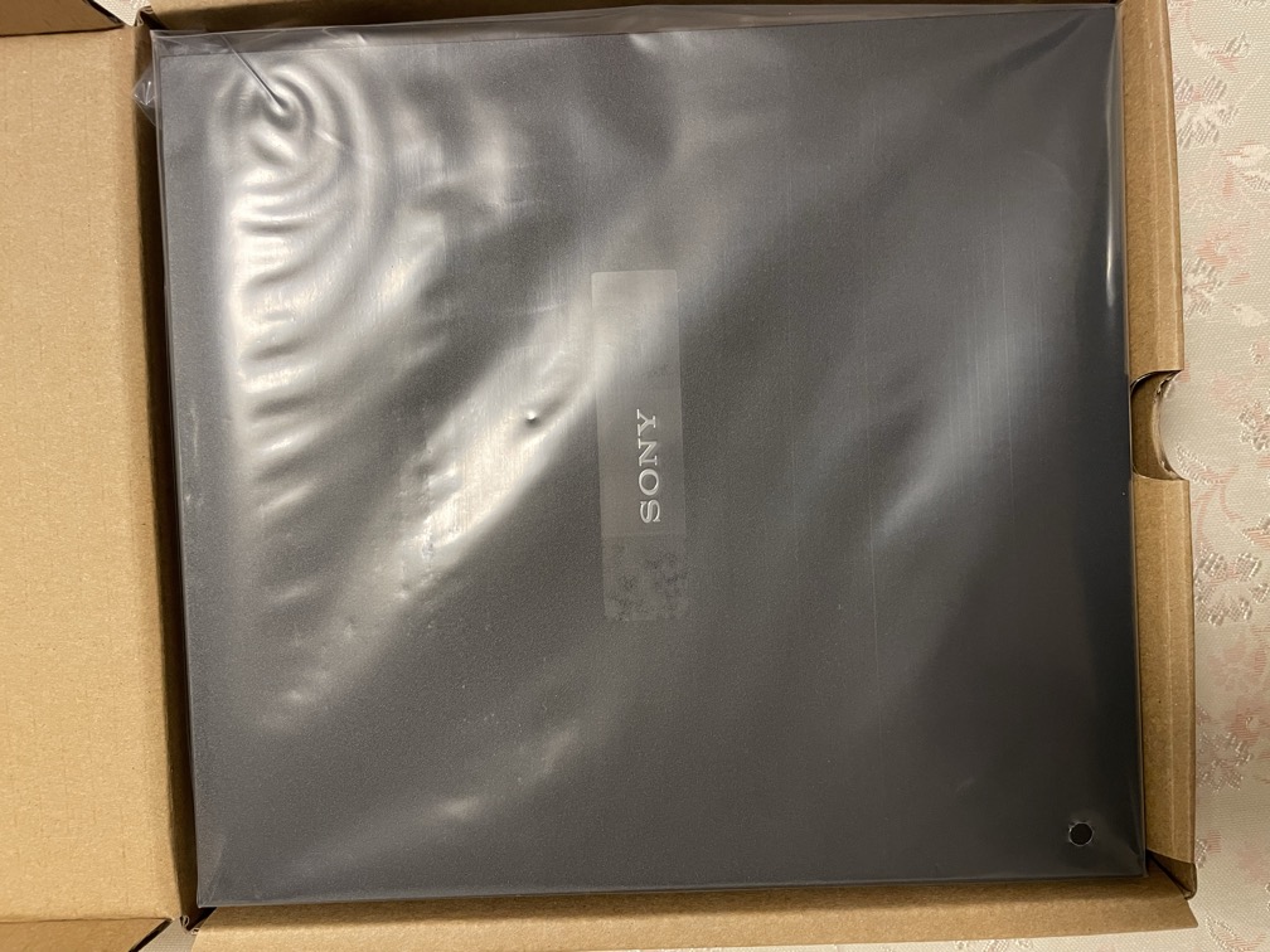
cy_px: 476
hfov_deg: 67.3
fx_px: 954
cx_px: 635
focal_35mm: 26
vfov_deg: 53.1
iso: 250
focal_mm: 4.2
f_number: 1.6
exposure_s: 1/60
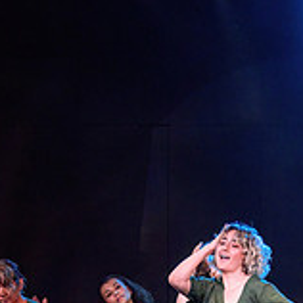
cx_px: 393
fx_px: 2872
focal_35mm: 290
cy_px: 260
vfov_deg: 6.0
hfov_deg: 6.0
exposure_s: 1/200
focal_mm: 85
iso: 1600
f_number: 2.8
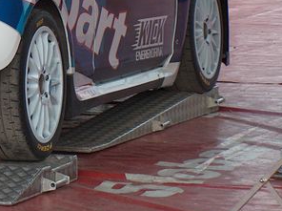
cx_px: -95
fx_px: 2554
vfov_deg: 4.7
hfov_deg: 6.3
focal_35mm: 314
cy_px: -30
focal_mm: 23.76
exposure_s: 1/565
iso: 200
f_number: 3.5
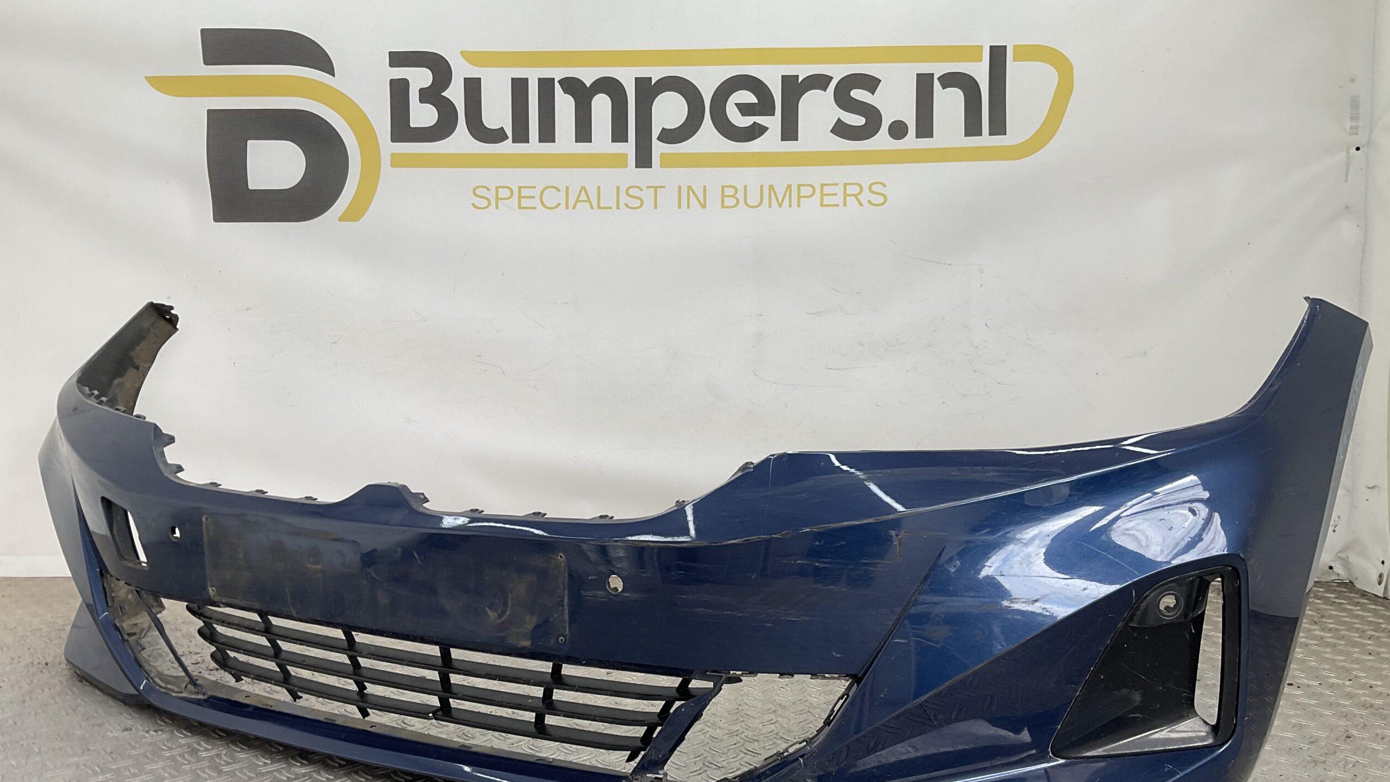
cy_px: 482
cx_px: 700
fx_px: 1179
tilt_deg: -8.8
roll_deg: -1.0
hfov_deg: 61.0
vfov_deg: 36.5
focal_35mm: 32
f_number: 1.8
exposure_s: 1/165
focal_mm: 3
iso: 16
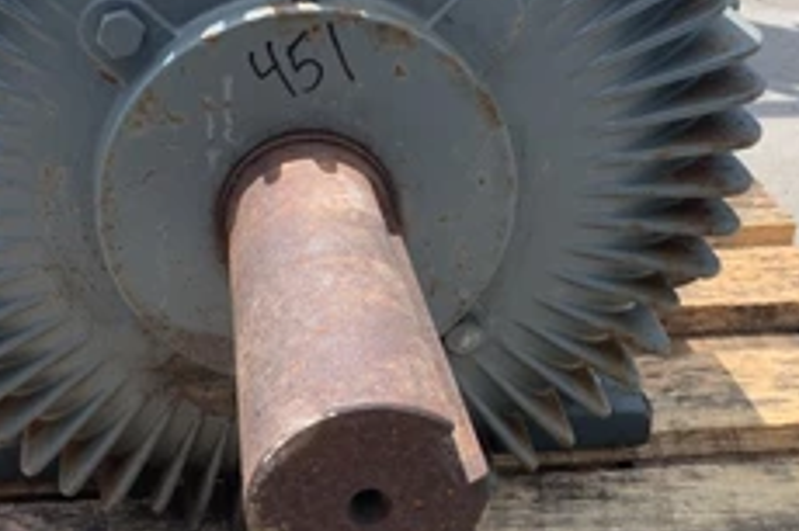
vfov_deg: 28.5
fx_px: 1042
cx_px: 254
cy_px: 187
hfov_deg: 41.3
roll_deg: -0.6
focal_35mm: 47
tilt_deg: -23.1
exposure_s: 1/1190
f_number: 1.8
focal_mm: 4.25
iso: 25
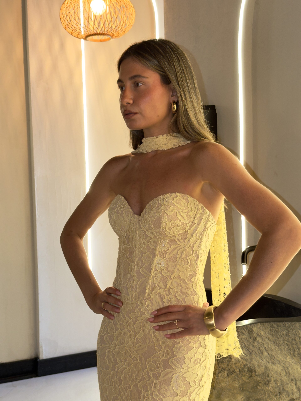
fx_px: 557
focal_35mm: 48
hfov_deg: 30.3
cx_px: 150
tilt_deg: -1.5
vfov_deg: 39.7
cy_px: 200
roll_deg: +2.0
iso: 50
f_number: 1.78
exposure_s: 1/23
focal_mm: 6.76
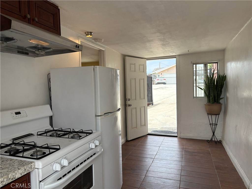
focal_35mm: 26
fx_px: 189
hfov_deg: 67.3
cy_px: 94
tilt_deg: -1.3
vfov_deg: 53.1
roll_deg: +0.5
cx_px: 126
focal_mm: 5.96
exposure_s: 1/791
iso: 64
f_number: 1.6
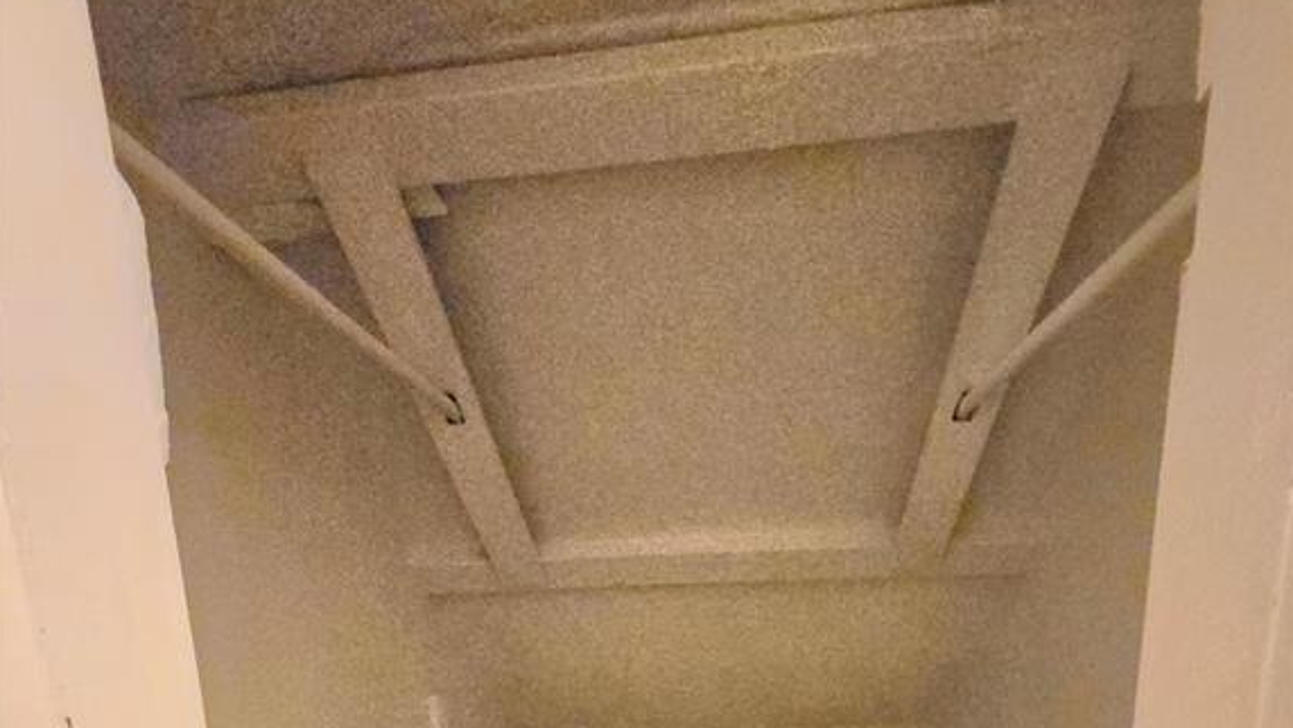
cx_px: 646
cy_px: 805
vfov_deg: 44.3
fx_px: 652
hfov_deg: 89.6
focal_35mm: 19
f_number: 2.2
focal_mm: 2.2
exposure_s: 1/24
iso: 2000
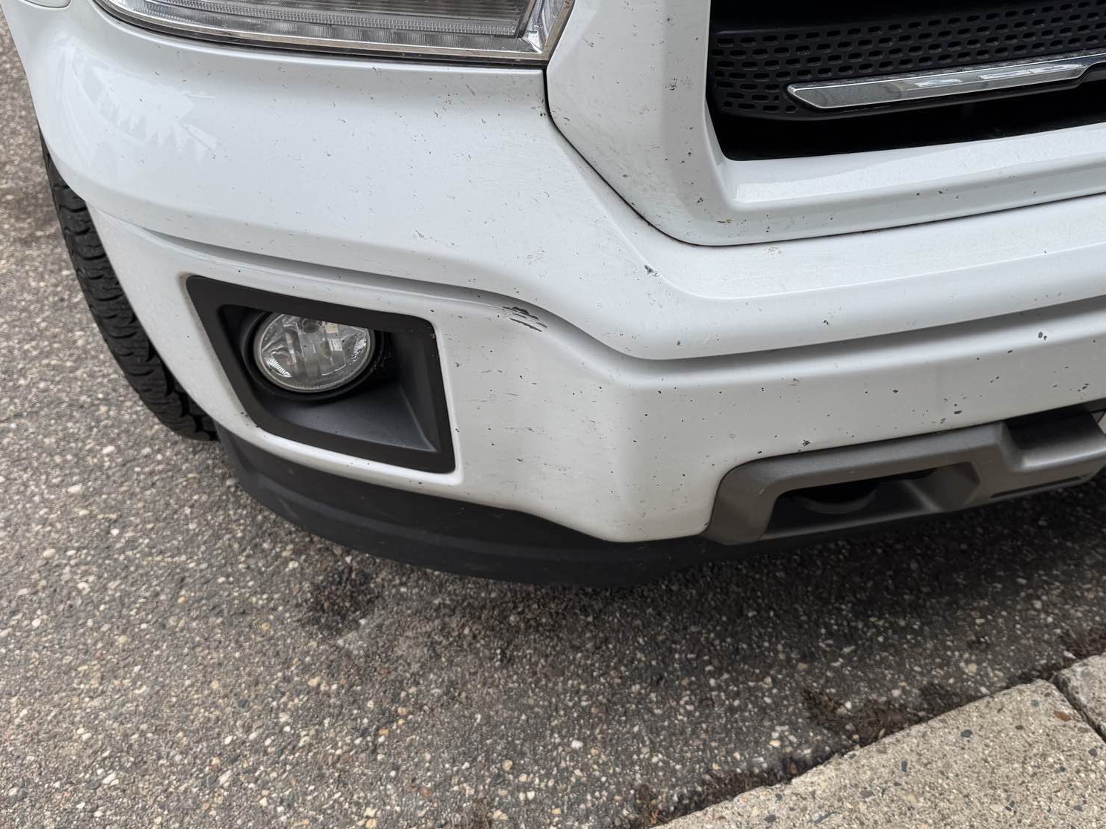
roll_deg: +2.7
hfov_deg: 55.3
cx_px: 596
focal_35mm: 33
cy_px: 369
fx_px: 1054
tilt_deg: -39.7
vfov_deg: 42.9
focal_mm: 6.76
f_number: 1.78
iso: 80
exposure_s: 1/1678
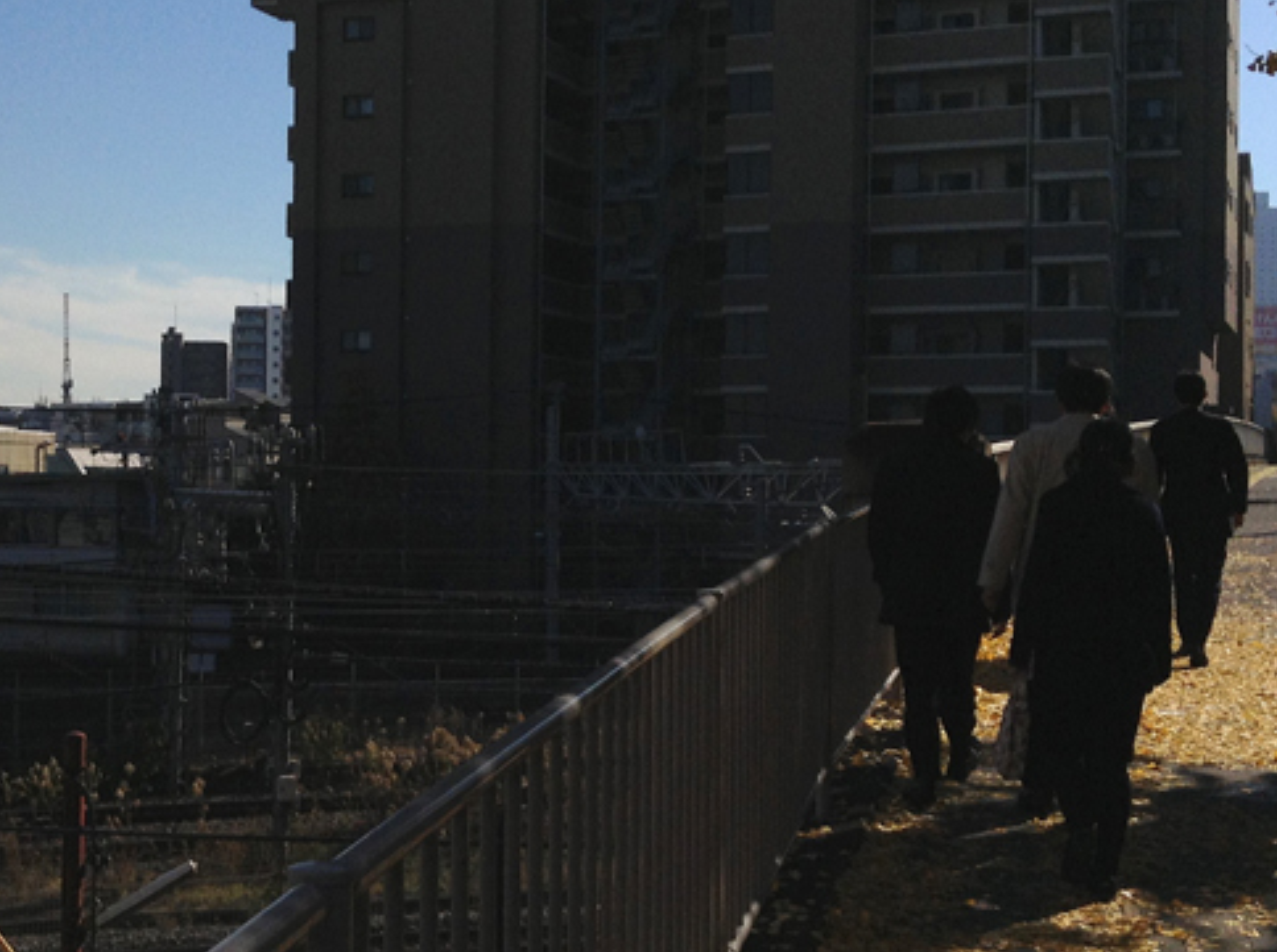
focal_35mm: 58
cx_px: 449
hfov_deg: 33.1
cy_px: 423
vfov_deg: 25.1
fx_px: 2135
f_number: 2.4
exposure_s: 1/3226
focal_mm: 3.3
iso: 32
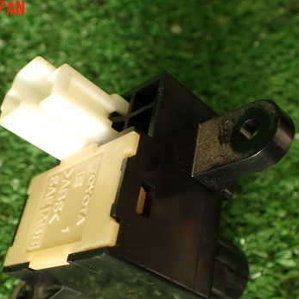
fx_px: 450
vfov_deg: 36.5
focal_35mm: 46
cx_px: 127
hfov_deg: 36.7
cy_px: 193
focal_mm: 5.4
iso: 100
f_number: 2.3
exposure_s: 1/60
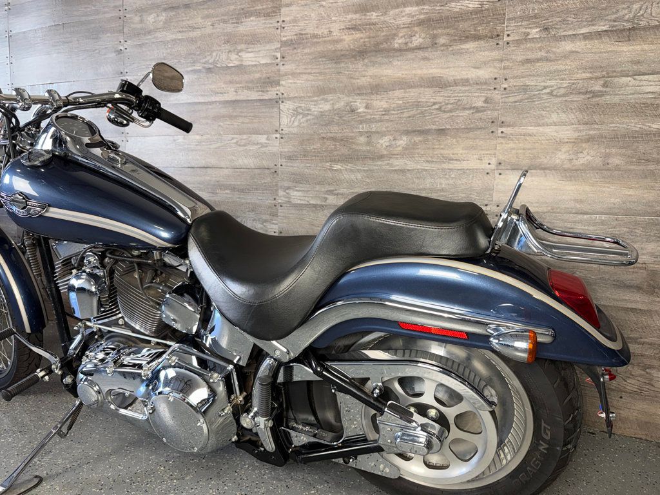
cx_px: 330
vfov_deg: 56.8
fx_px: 458
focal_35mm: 24
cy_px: 248
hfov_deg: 71.6
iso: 80
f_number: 1.78
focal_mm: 6.76
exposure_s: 1/46
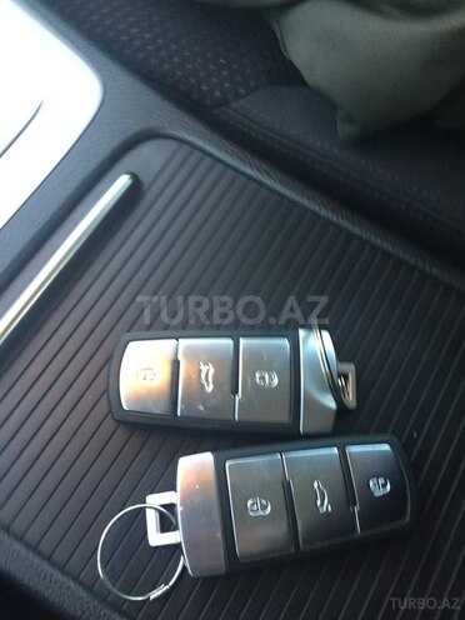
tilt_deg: -65.5
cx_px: 232
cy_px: 310
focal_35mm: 29
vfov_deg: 61.7
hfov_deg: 48.2
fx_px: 519
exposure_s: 1/33
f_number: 2.2
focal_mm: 4.15
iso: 160
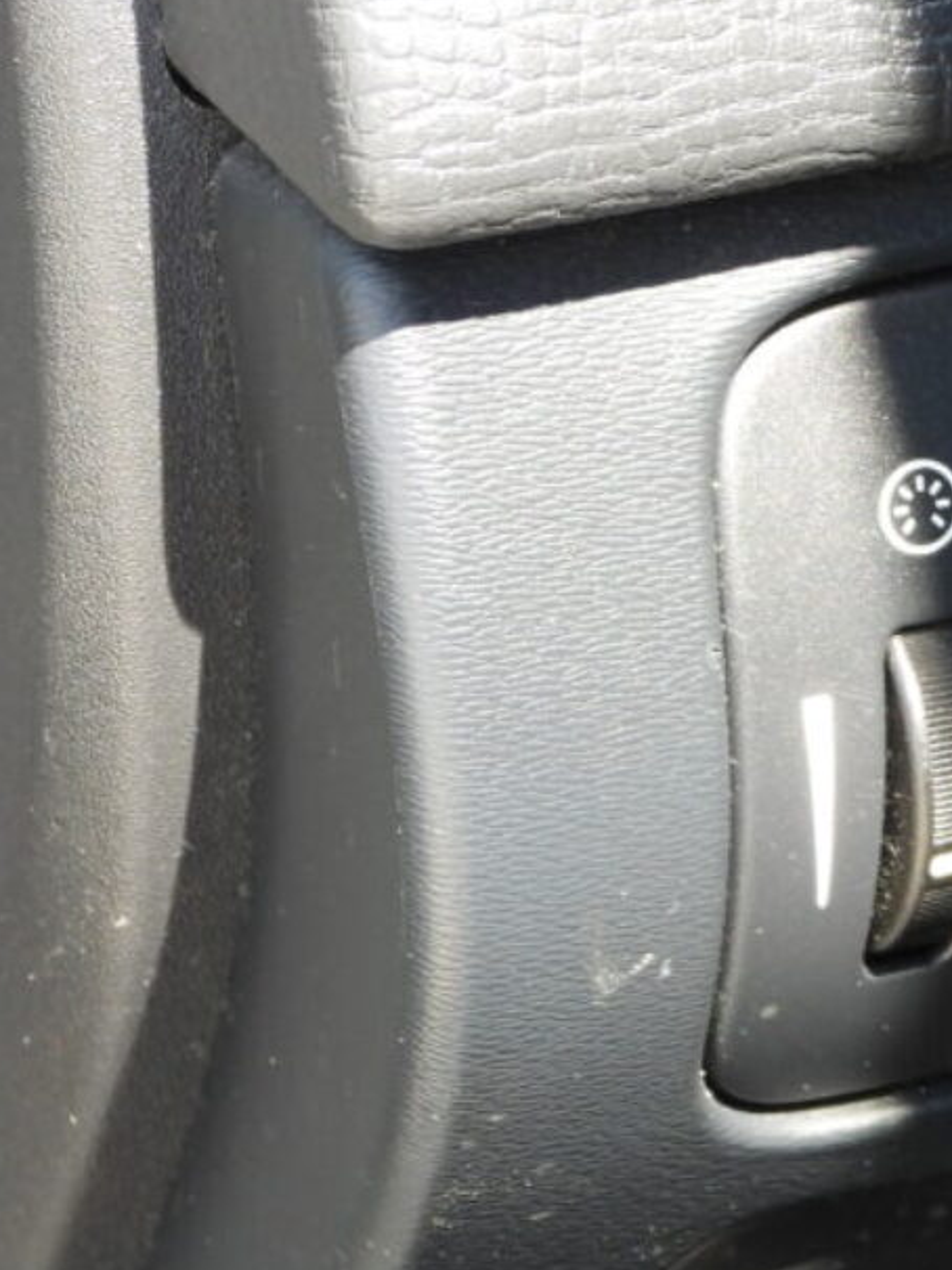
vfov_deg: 5.6
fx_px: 13100
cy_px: 727
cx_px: 1344
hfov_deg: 4.1
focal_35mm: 357
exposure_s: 1/60
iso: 100
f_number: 4
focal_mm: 24.3
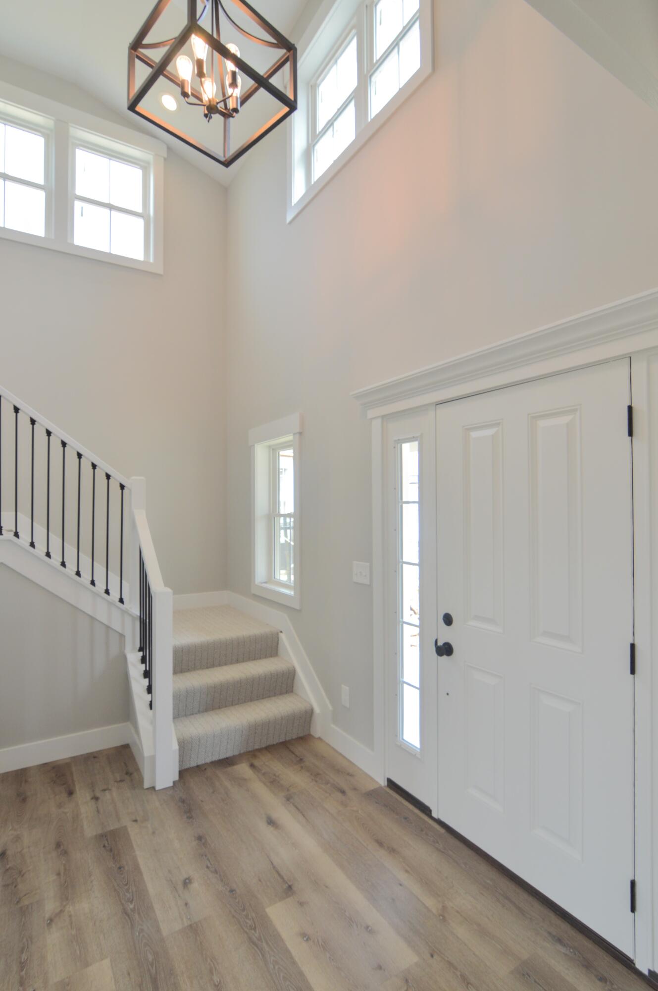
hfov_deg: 71.9
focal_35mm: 16
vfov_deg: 95.0
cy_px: 496
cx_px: 329
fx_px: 453
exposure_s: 1/60
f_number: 5.6
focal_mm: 11
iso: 180
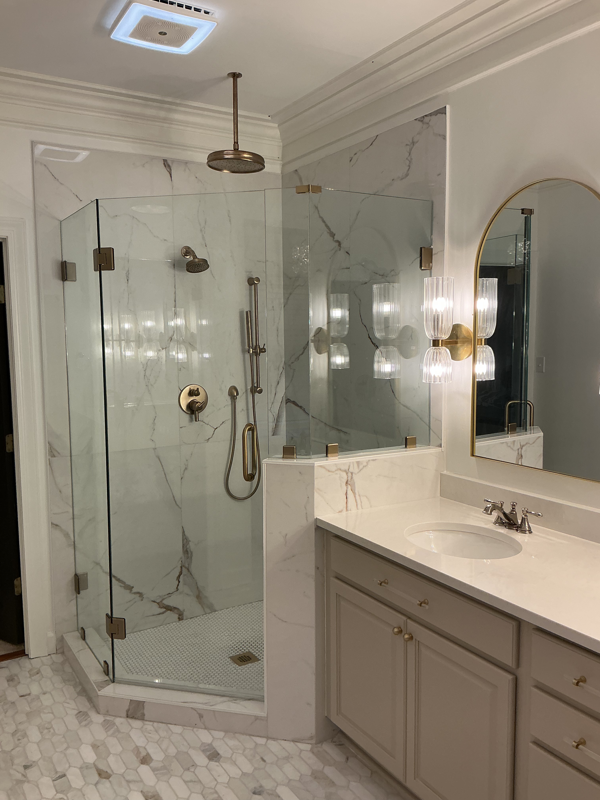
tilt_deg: -6.3
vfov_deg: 61.7
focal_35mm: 29
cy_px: 400
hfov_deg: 48.2
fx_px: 670
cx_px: 300
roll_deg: +0.0
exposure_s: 1/60
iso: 50
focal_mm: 3
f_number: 1.8
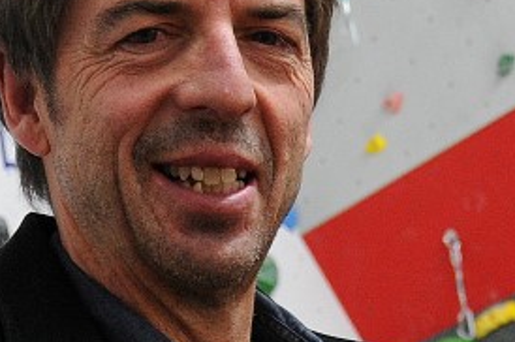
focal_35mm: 160
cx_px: 494
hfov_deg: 12.7
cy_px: 385
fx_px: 2286
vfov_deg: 8.5
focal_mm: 18
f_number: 3.5
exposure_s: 1/30
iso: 500
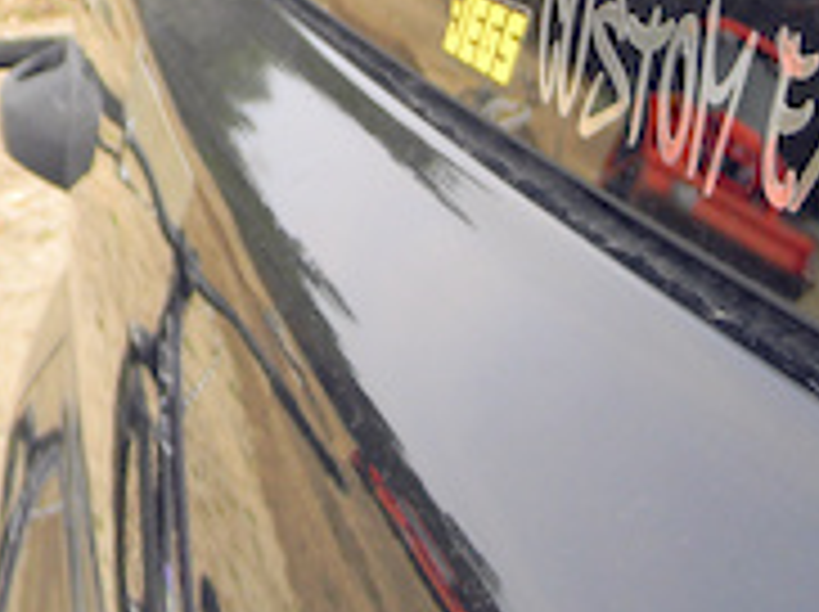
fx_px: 1819
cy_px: 97
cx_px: 662
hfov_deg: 24.9
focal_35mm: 77
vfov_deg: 18.9
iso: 80
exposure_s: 1/250
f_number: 3.5
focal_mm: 5
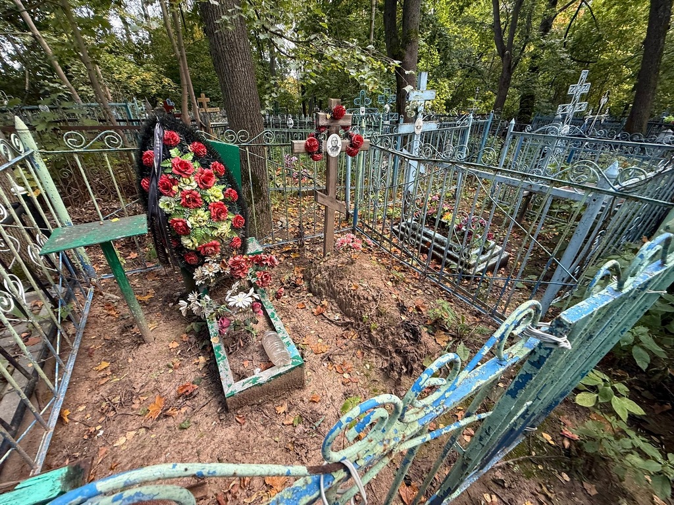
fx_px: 273
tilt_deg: -30.6
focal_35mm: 14
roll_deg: -1.0
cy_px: 252
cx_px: 337
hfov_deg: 102.1
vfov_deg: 85.7
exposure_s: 1/99
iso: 100
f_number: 2.2
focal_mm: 2.22
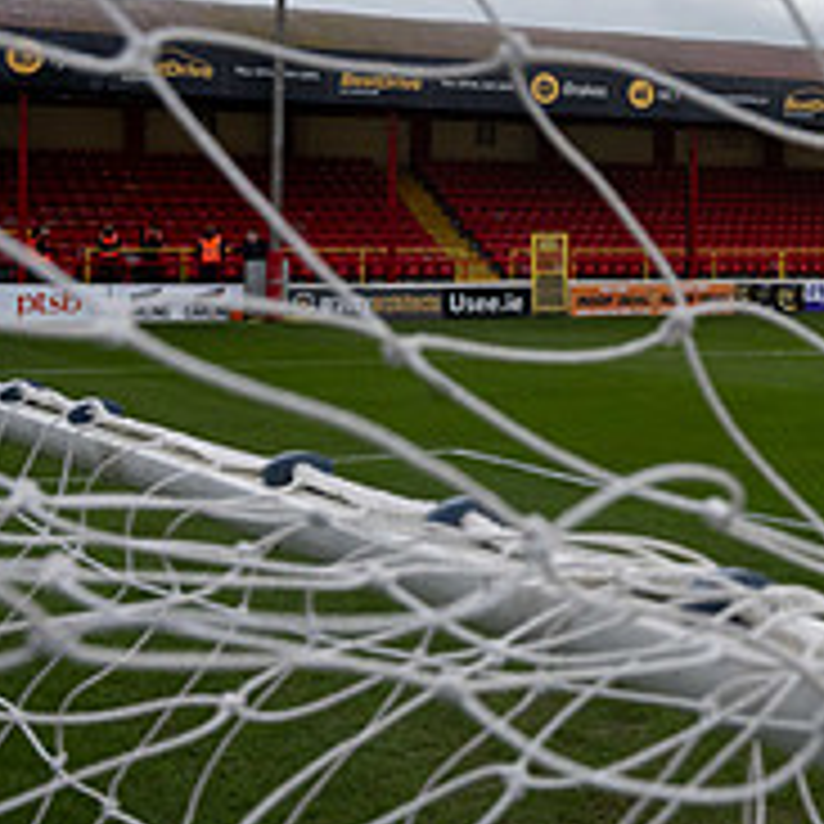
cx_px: 761
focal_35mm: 66
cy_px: 214
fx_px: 1777
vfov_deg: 25.8
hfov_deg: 25.2
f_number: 7.1
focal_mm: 24.5
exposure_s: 1/160
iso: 1250
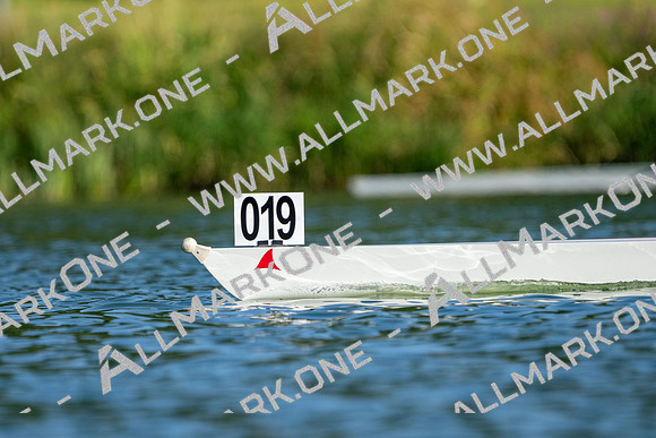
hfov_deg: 2.3
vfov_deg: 1.5
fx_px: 16403
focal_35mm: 900
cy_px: 219
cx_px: 328
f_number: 7.1
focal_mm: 600
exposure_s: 1/1600
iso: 500
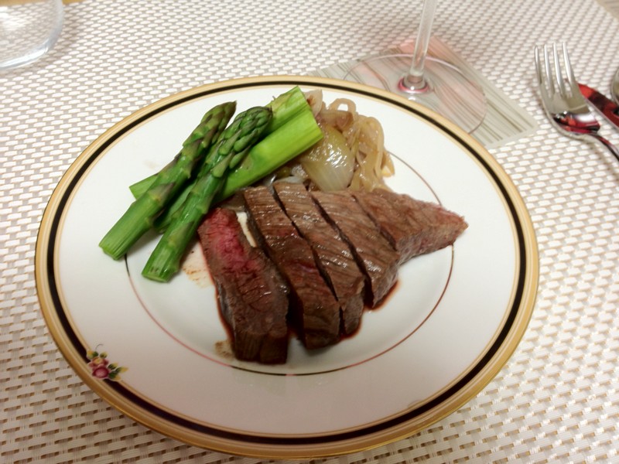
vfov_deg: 40.7
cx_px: 310
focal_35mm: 35
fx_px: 626
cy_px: 232
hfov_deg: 52.6
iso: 80
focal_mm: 4.28
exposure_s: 1/20
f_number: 2.4
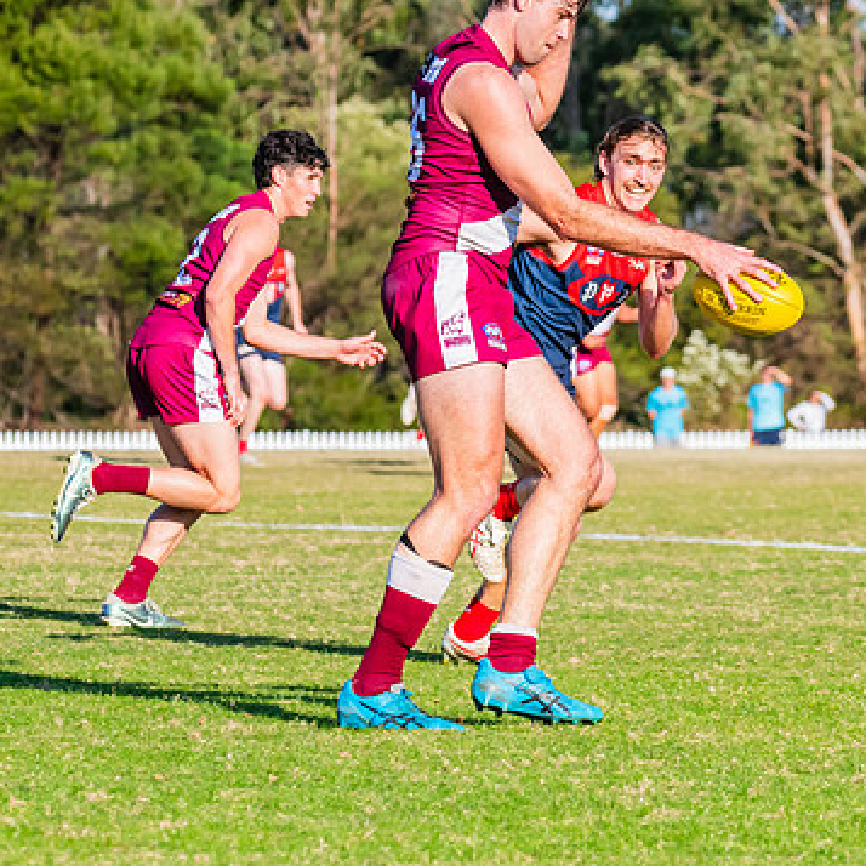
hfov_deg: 5.1
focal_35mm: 344
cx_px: 493
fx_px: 9737
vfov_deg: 5.1
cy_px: 385
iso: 800
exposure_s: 1/1250
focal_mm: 195
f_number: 9
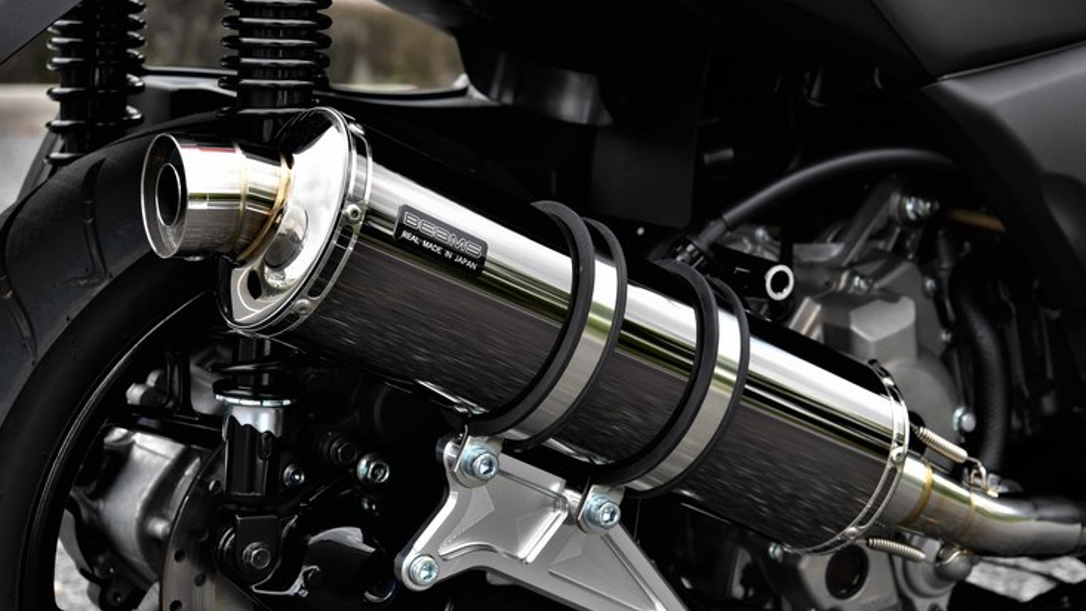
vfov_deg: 15.1
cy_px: 351
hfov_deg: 26.5
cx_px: 582
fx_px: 2303
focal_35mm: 80
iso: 400
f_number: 8
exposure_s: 1/500
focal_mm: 70
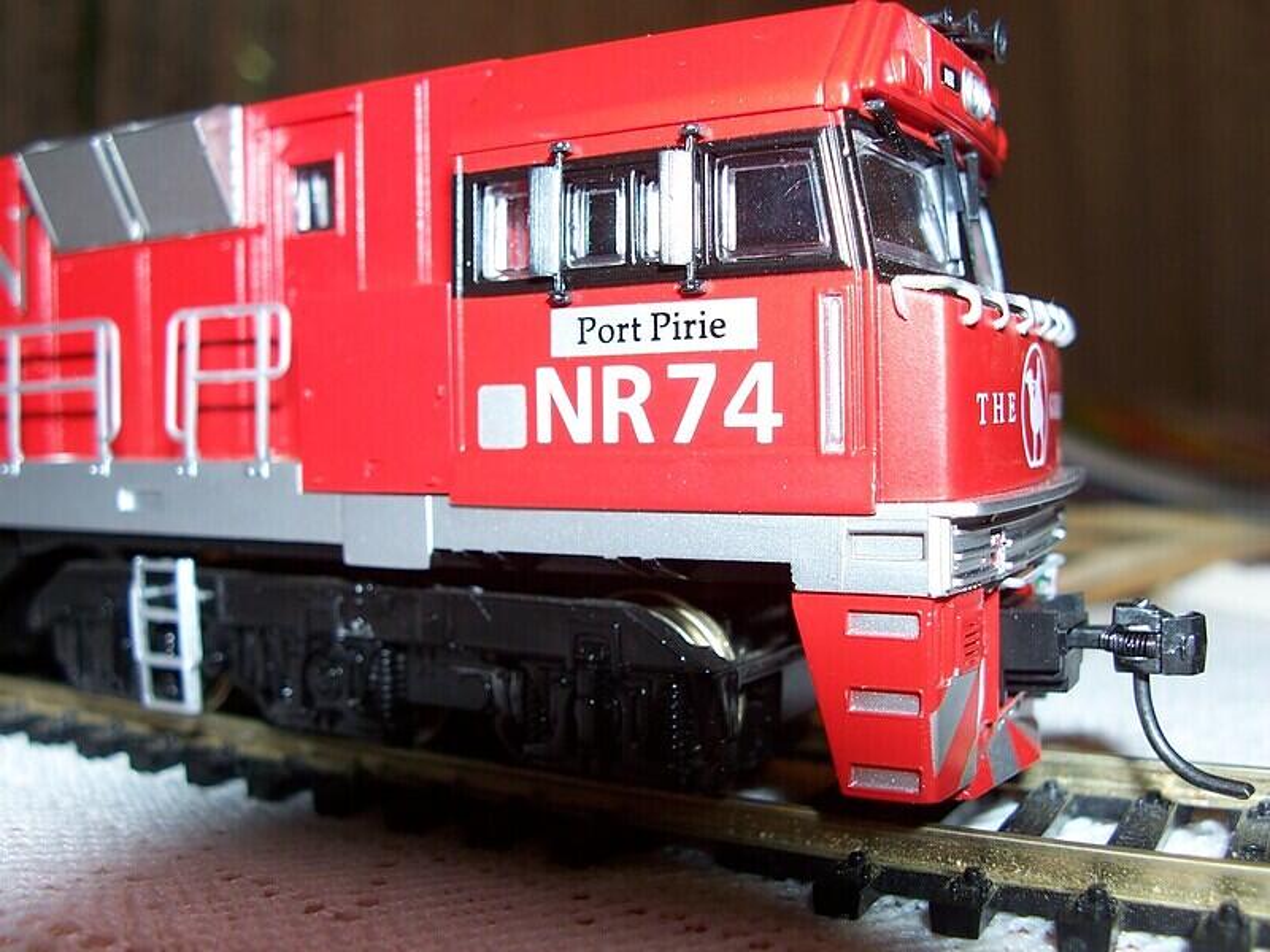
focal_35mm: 35
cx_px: 635
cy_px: 476
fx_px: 1284
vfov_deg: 40.7
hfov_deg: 52.6
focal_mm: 6
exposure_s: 1/60
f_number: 2.8
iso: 80
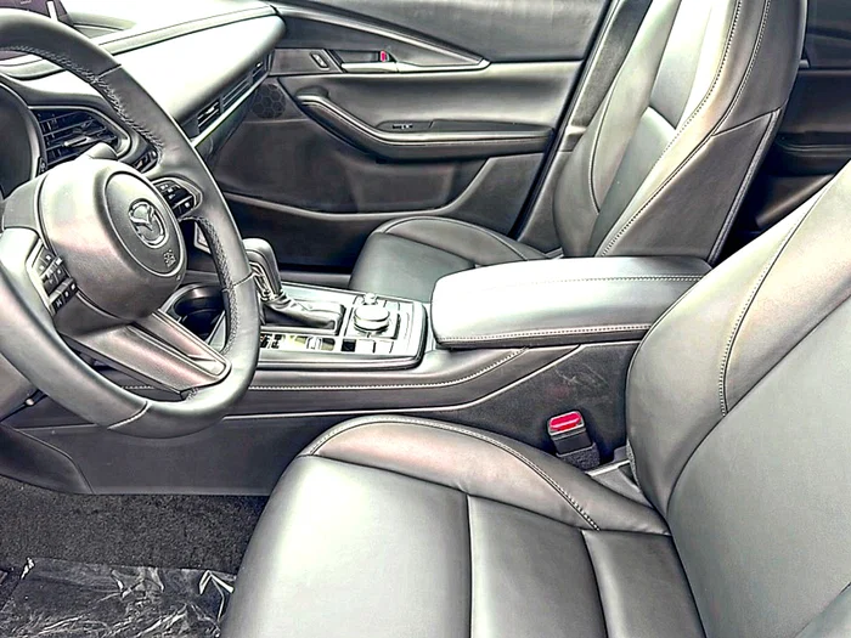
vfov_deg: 54.9
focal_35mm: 25
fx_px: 615
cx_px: 426
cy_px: 319
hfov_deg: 69.4
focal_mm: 6.86
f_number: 1.78
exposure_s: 1/49
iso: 64
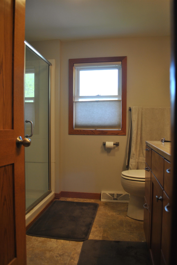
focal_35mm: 27
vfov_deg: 67.3
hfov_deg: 48.0
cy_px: 132
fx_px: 199
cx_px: 88
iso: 200
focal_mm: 18
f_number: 3.5
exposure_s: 1/30
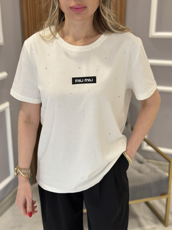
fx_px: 318
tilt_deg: -19.5
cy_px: 115
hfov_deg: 30.3
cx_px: 86
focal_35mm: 48
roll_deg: +0.4
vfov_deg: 39.7
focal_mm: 6.86
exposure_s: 1/50
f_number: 1.78
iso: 100
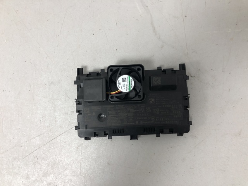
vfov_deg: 49.7
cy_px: 93
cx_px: 124
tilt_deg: -86.8
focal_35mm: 28
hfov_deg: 63.4
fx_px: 201
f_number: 1.8
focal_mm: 4
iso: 40
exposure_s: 1/25
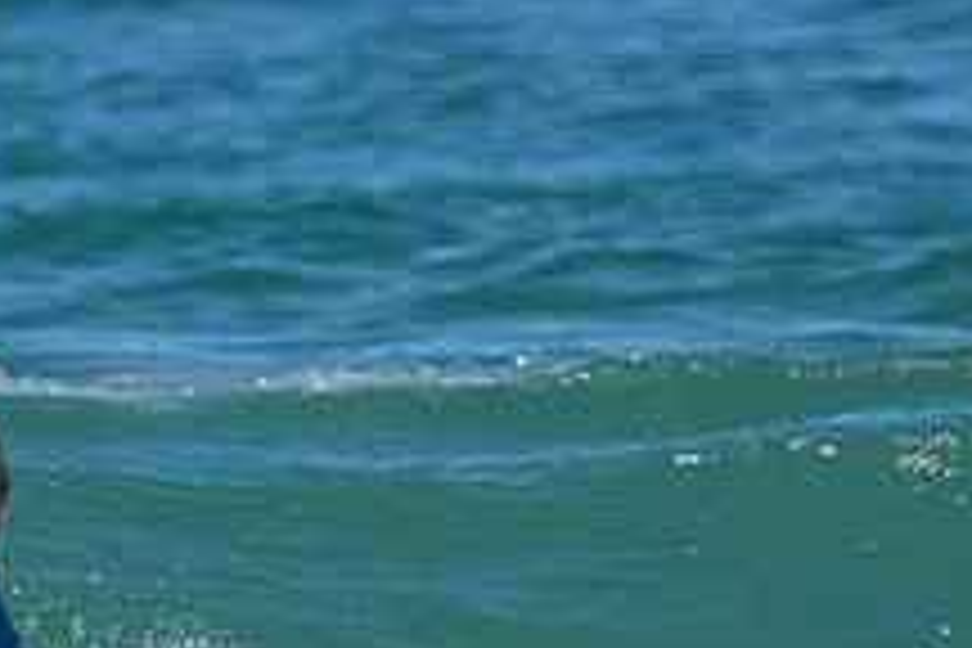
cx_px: 131
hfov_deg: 0.7
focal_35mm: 2950
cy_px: 456
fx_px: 79644
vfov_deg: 0.5
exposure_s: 1/2000
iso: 2800
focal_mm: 800
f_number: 11
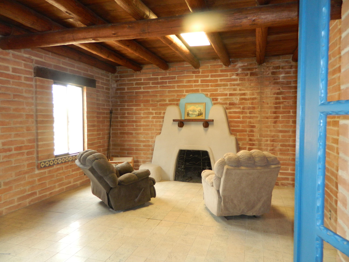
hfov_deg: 69.4
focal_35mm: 25
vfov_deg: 54.9
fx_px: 252
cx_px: 174
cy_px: 131
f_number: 3.1
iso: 200
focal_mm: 4.5
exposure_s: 1/30
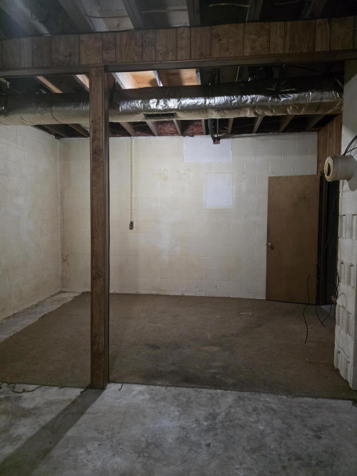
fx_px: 316
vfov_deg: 73.9
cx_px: 178
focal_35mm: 23
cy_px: 238
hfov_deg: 58.9
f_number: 1.7
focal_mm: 6.3
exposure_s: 1/120
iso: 2000
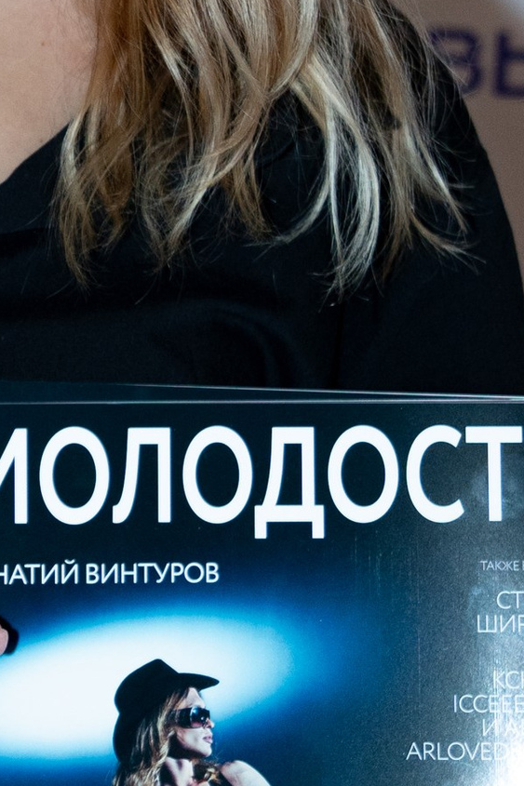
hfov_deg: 4.6
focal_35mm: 300
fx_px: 6552
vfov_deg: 6.9
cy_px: 148
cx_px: -176
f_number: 2.8
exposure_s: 1/400
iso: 320
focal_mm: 44
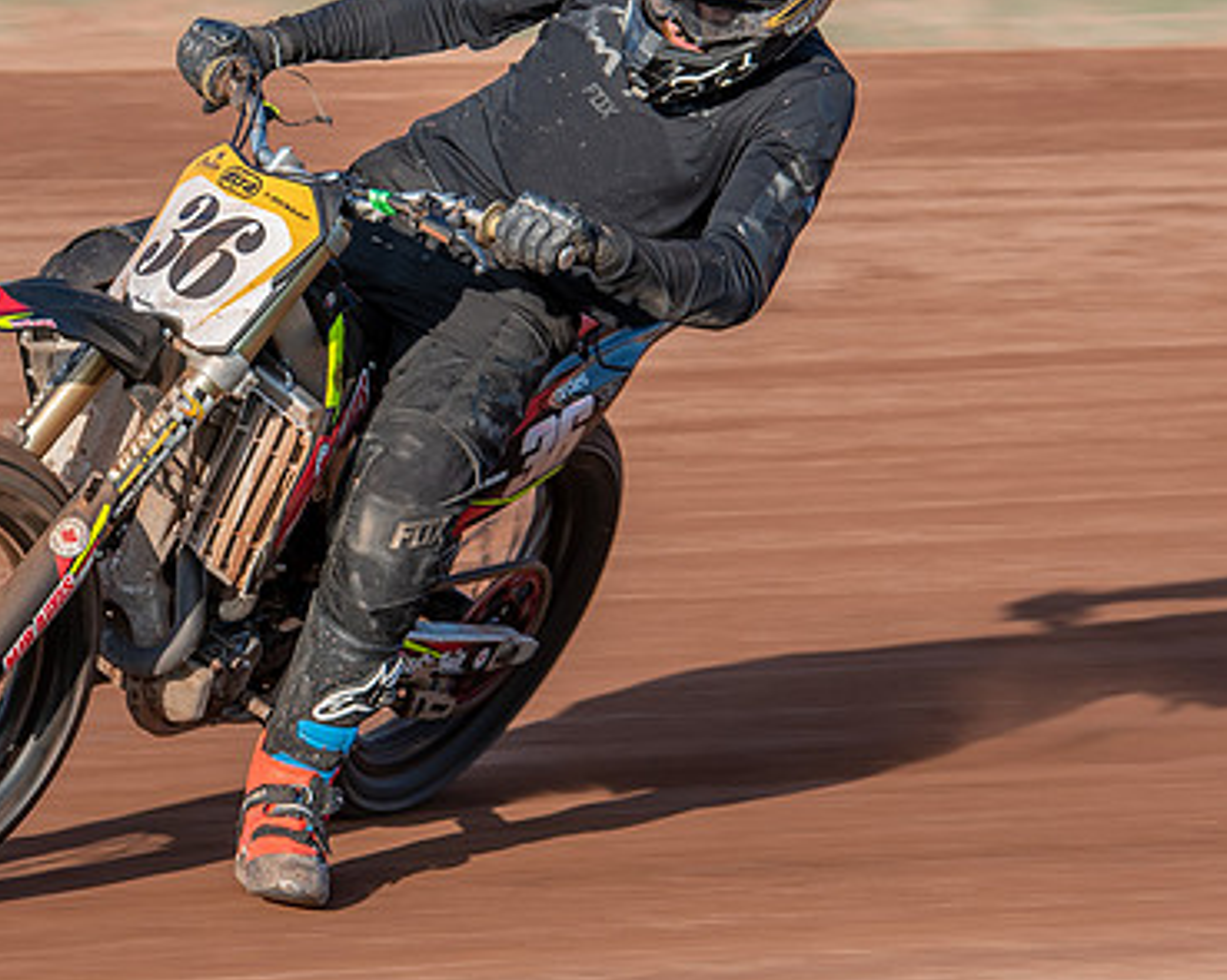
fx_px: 12925
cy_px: 493
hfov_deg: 5.4
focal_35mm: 356
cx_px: -3
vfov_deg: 4.3
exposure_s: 1/200
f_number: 7.1
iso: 100
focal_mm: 140
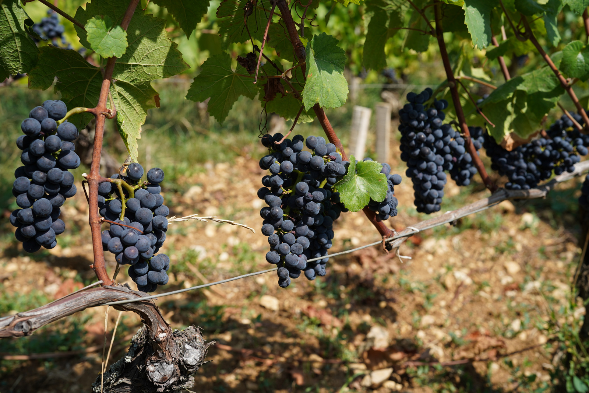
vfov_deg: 33.4
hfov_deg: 48.5
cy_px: 196
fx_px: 654
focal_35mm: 40
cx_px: 294
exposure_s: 1/200
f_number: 7.1
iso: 100
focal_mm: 40
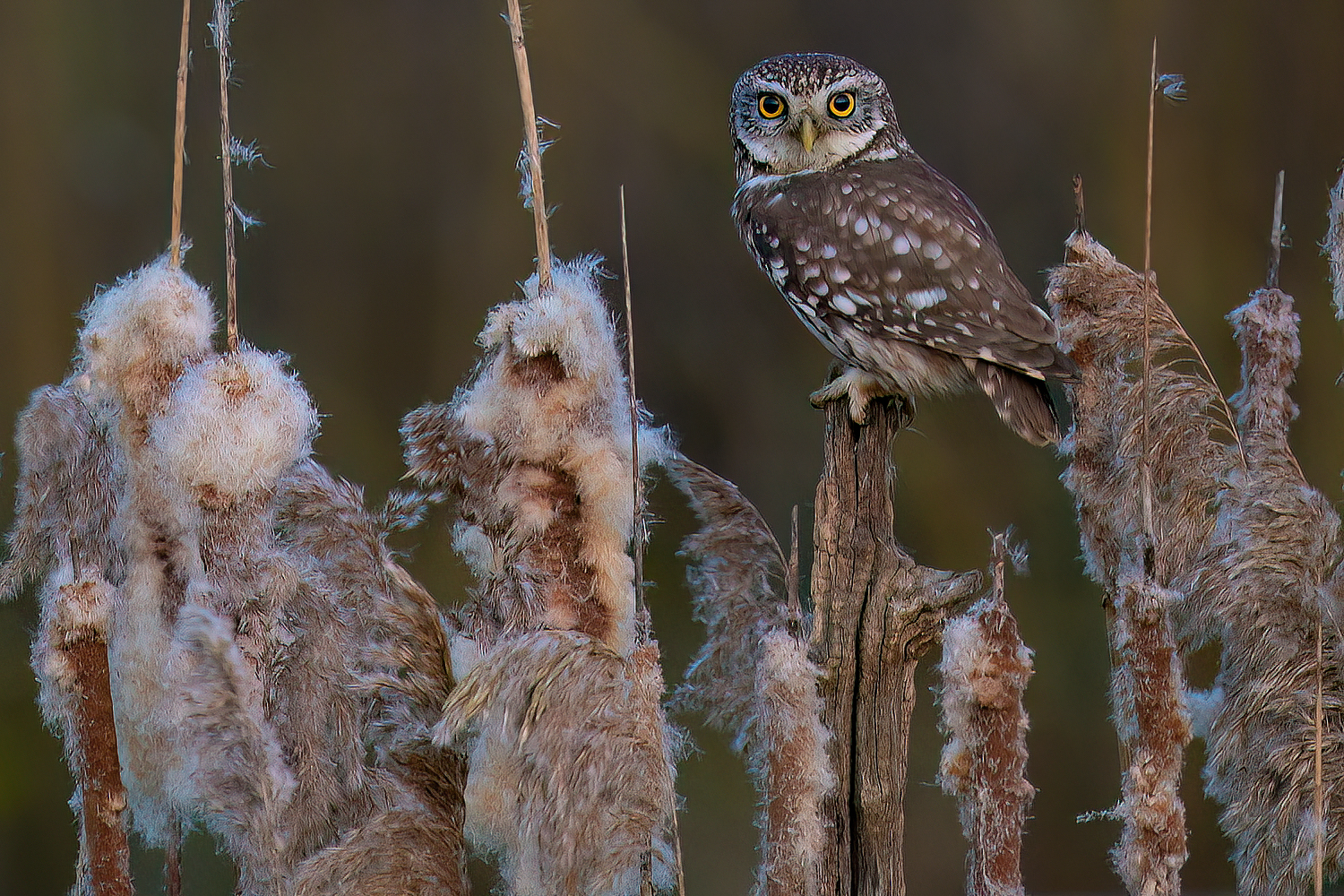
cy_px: 448
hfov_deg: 3.1
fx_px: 24862
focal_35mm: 666
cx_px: 672
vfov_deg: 2.1
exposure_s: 1/10
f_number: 6.3
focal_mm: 444
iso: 3200
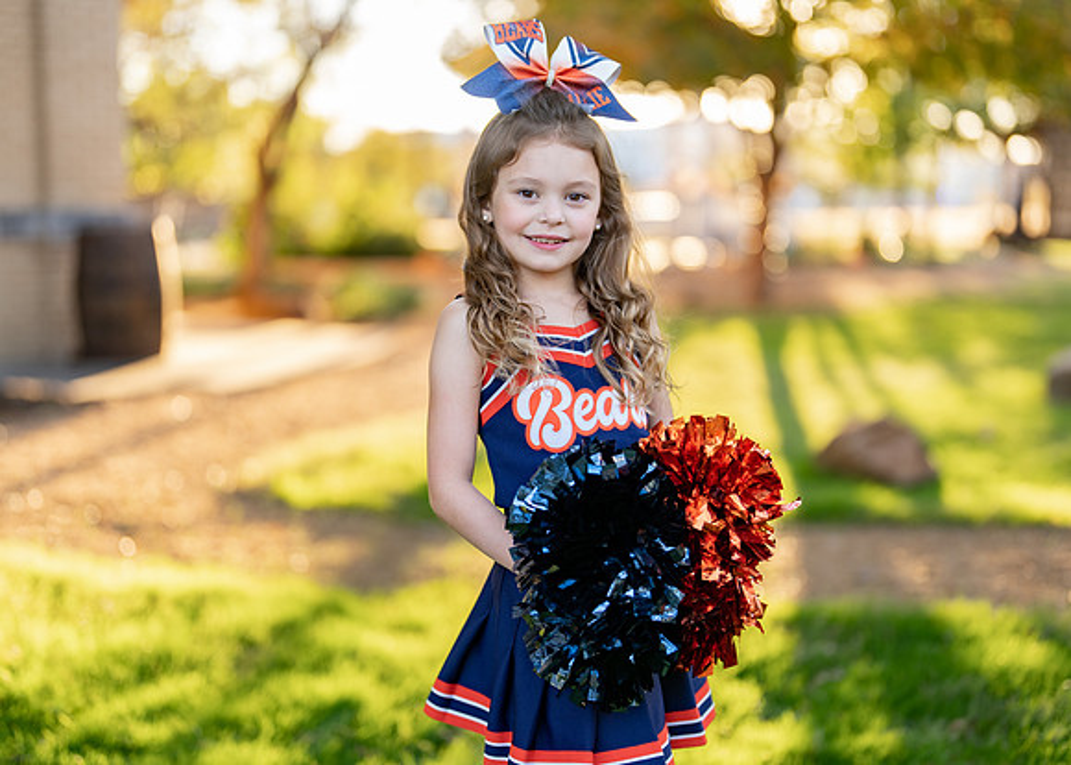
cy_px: 382
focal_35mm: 55
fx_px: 1673
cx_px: 536
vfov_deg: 25.7
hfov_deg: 35.5
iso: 100
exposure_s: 1/400
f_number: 1.2
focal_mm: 50
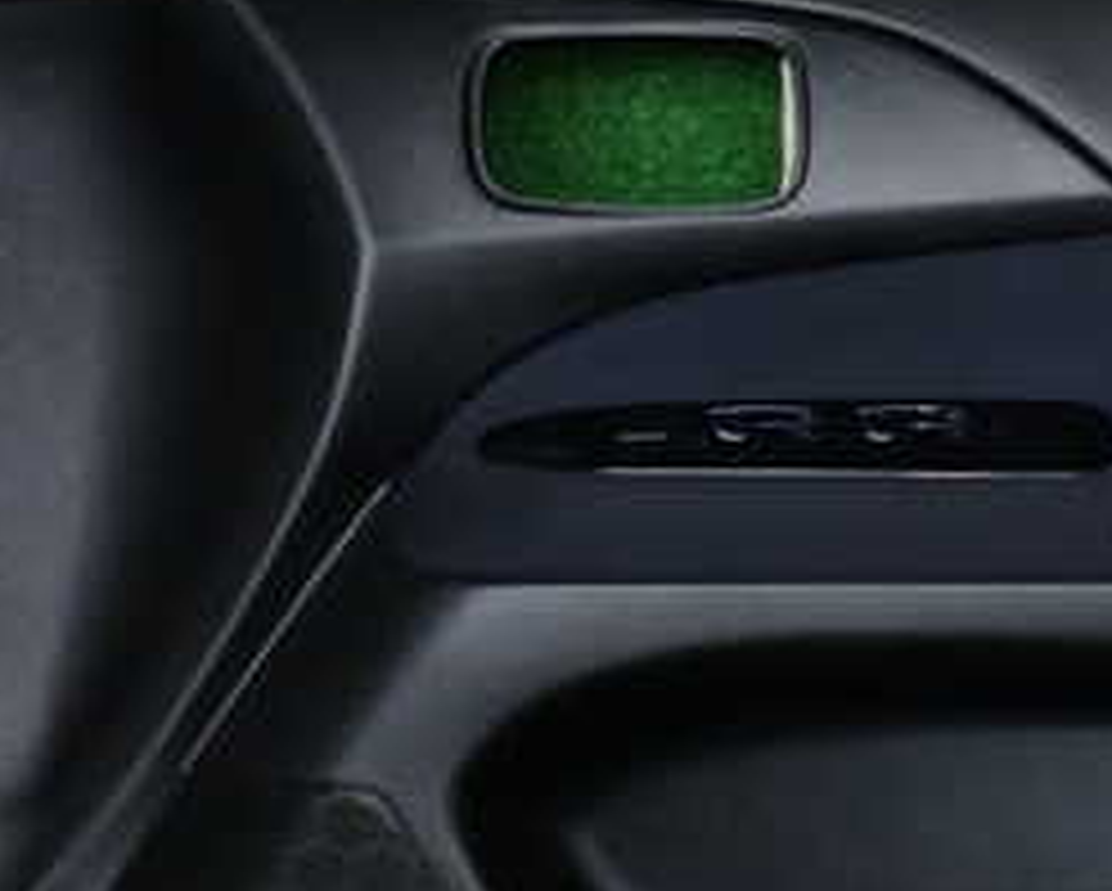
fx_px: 2339
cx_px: 1044
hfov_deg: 25.7
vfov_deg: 21.5
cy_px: 585
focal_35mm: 71
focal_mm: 5.4
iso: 125
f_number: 6.3
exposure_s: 1/30
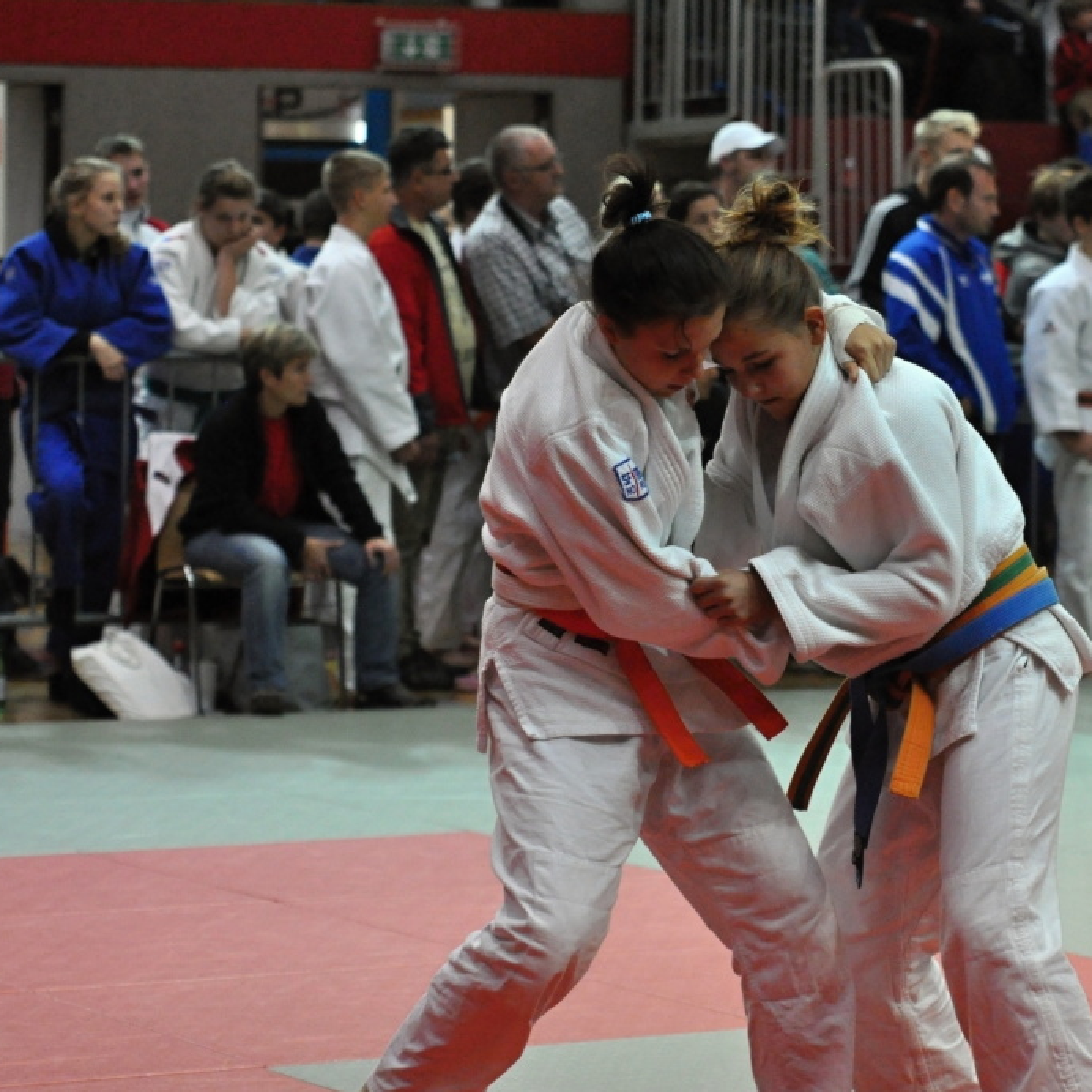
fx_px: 4818
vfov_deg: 12.9
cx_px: 804
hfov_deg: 12.9
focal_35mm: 135
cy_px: 546
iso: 2500
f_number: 3.5
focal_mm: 70
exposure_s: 1/1000
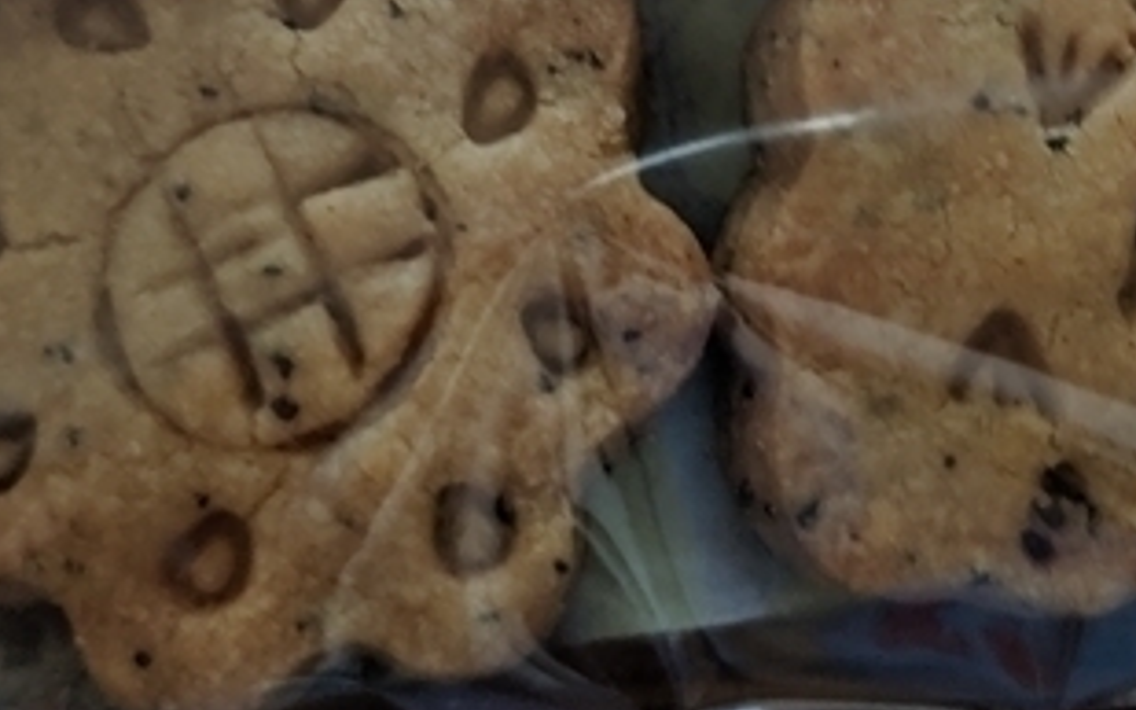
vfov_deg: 16.7
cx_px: 743
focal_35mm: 74
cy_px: -195
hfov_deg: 27.7
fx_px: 2291
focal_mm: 4.44
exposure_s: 1/27.2
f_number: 1.8
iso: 338
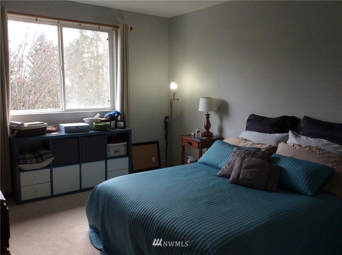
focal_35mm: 32
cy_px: 128
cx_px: 171
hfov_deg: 56.9
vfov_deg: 44.0
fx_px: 316
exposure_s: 1/30
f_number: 2.4
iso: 32
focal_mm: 3.3
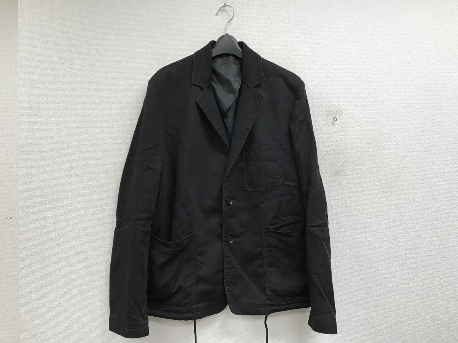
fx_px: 370
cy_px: 172
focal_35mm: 28
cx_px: 229
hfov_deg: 63.4
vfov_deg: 49.7
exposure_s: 1/40
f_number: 1.8
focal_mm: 3.99
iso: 25
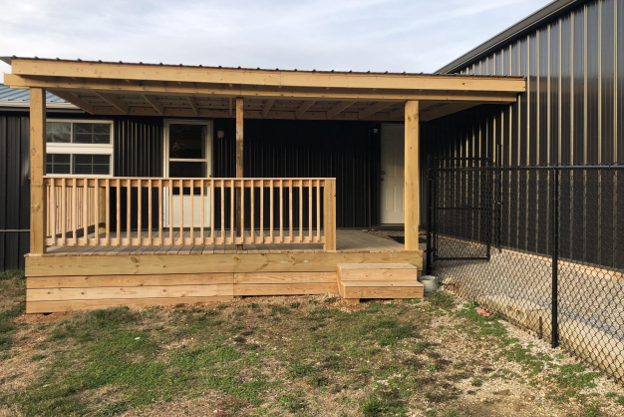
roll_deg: -0.2
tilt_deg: -0.2
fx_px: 538
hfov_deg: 60.3
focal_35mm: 31
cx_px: 303
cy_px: 191
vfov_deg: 42.3
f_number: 1.8
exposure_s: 1/244
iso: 20
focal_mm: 4
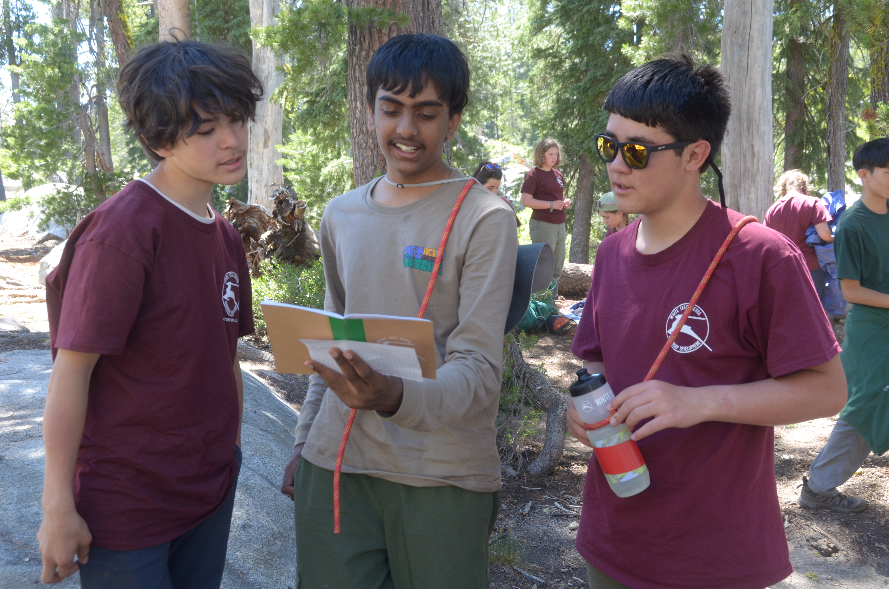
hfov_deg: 49.6
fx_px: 961
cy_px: 294
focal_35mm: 39
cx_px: 444
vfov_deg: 34.1
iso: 560
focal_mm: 26
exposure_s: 1/125
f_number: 8
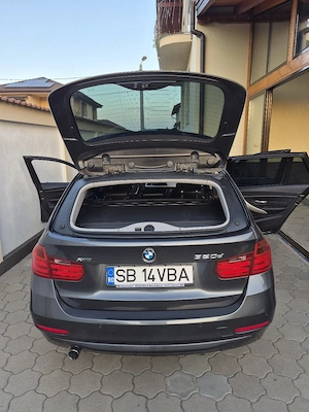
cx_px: 154
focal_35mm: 23
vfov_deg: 73.9
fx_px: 274
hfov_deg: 58.9
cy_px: 206
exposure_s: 1/182
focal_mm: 5.4
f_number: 1.8
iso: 40
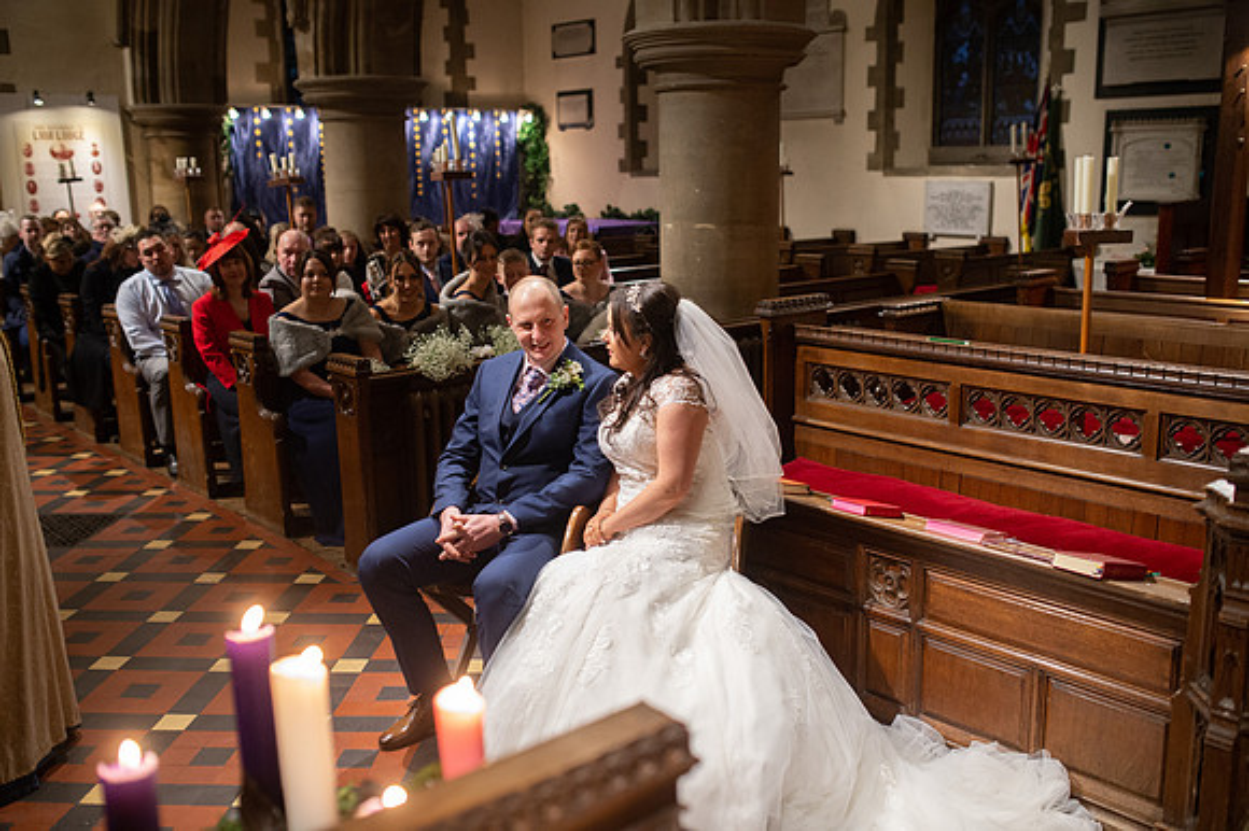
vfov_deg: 37.8
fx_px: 1214
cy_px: 416
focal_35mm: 35
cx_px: 624
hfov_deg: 54.5
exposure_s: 1/100
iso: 2500
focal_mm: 35
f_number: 2.2
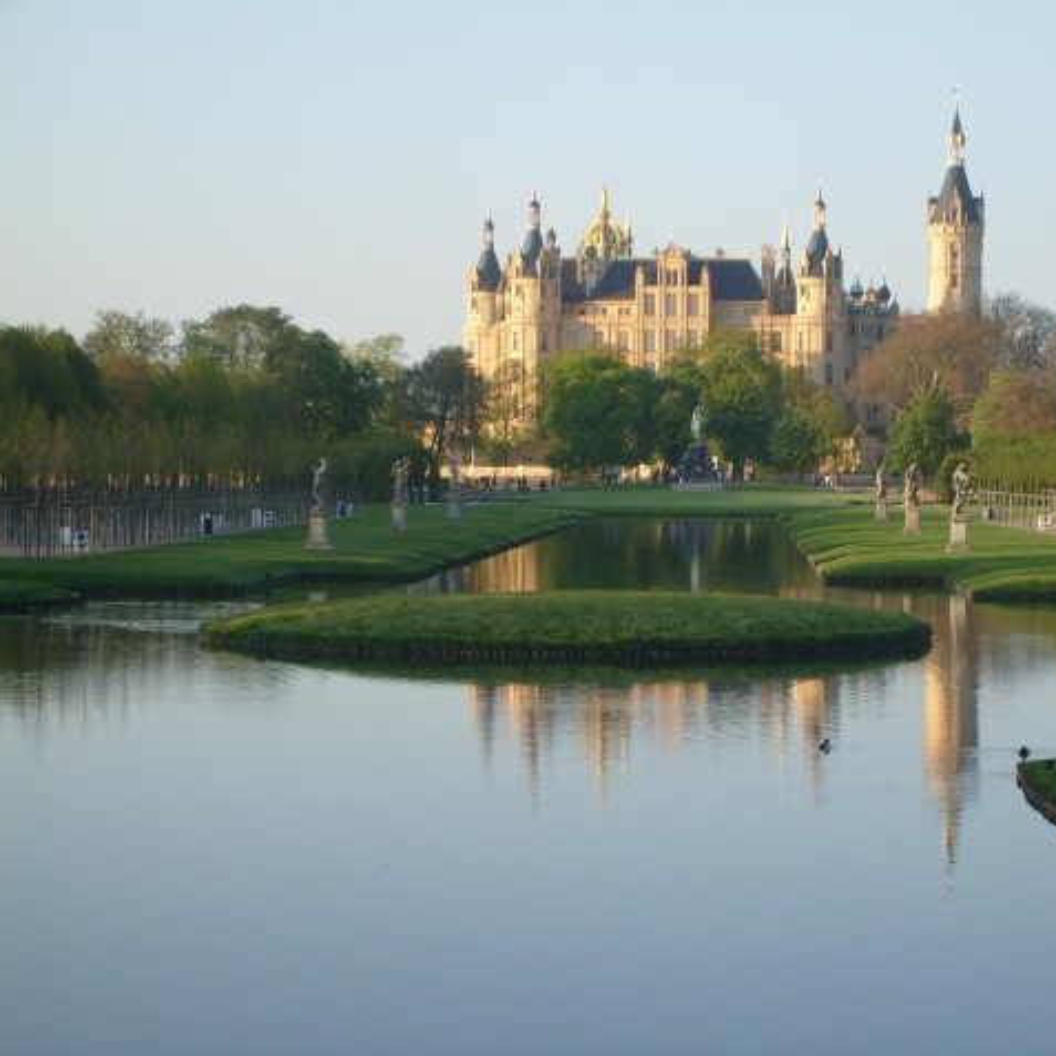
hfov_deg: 15.9
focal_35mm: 109
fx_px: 3762
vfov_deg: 16.0
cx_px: 691
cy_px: 527
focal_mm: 15.5
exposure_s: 1/250
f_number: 4.6
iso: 80
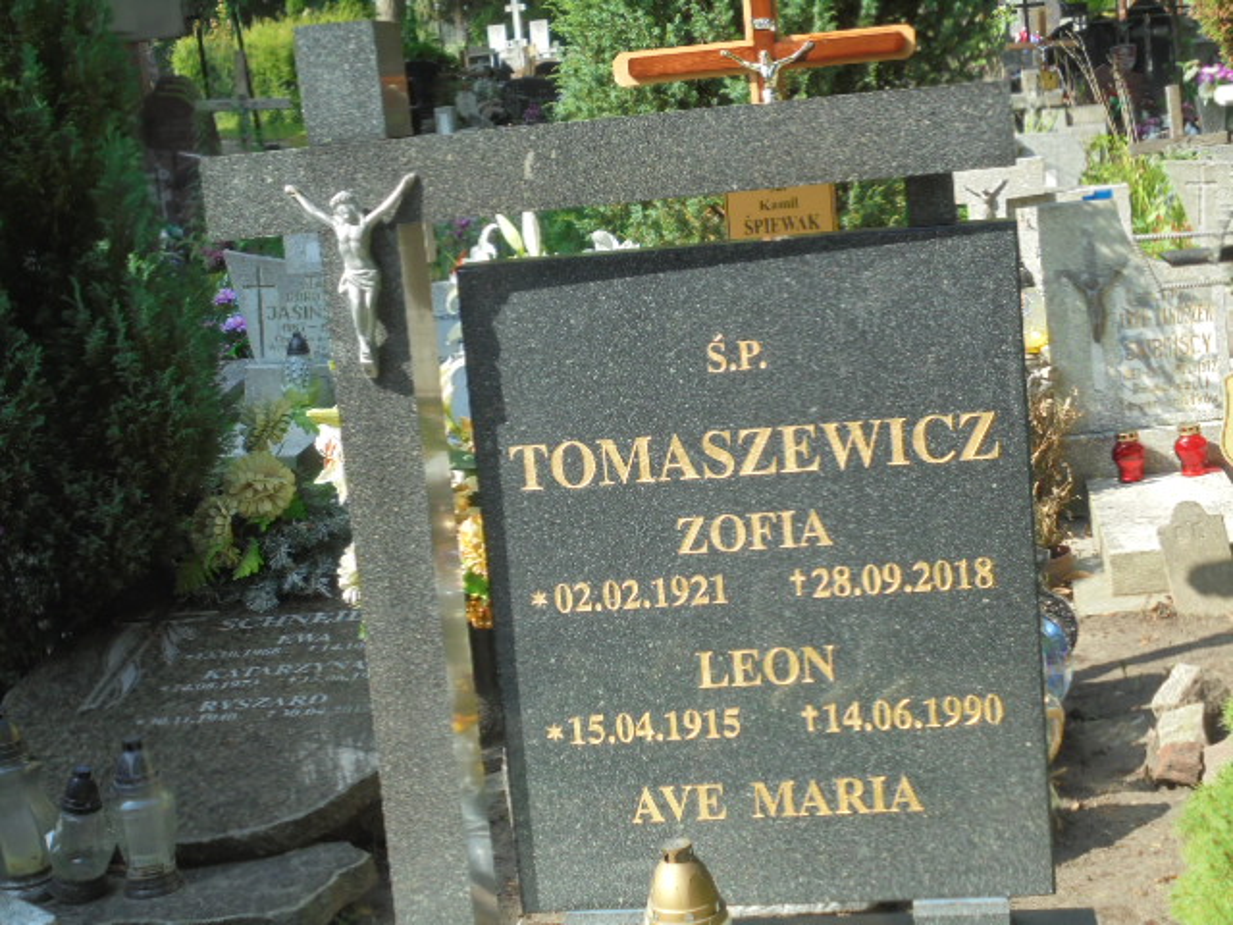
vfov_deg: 26.1
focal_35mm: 56
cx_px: 616
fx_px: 1995
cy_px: 462
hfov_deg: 34.3
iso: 100
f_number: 5.2
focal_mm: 10.1
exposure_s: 1/160
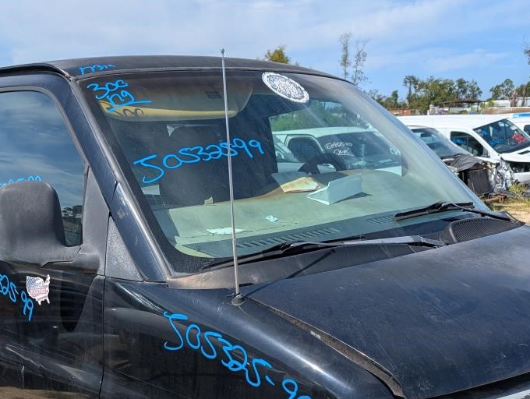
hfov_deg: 41.6
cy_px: 331
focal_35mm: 45
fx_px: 690
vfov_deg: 31.3
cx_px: 191
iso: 19
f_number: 1.68
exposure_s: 1/1018
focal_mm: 6.9
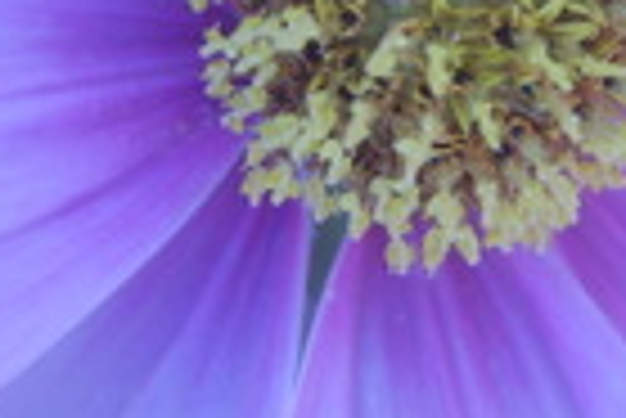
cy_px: 49
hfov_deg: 19.9
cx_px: 423
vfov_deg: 13.3
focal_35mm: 102
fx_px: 1775
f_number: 2.7
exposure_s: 1/84
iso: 50
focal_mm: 8.13
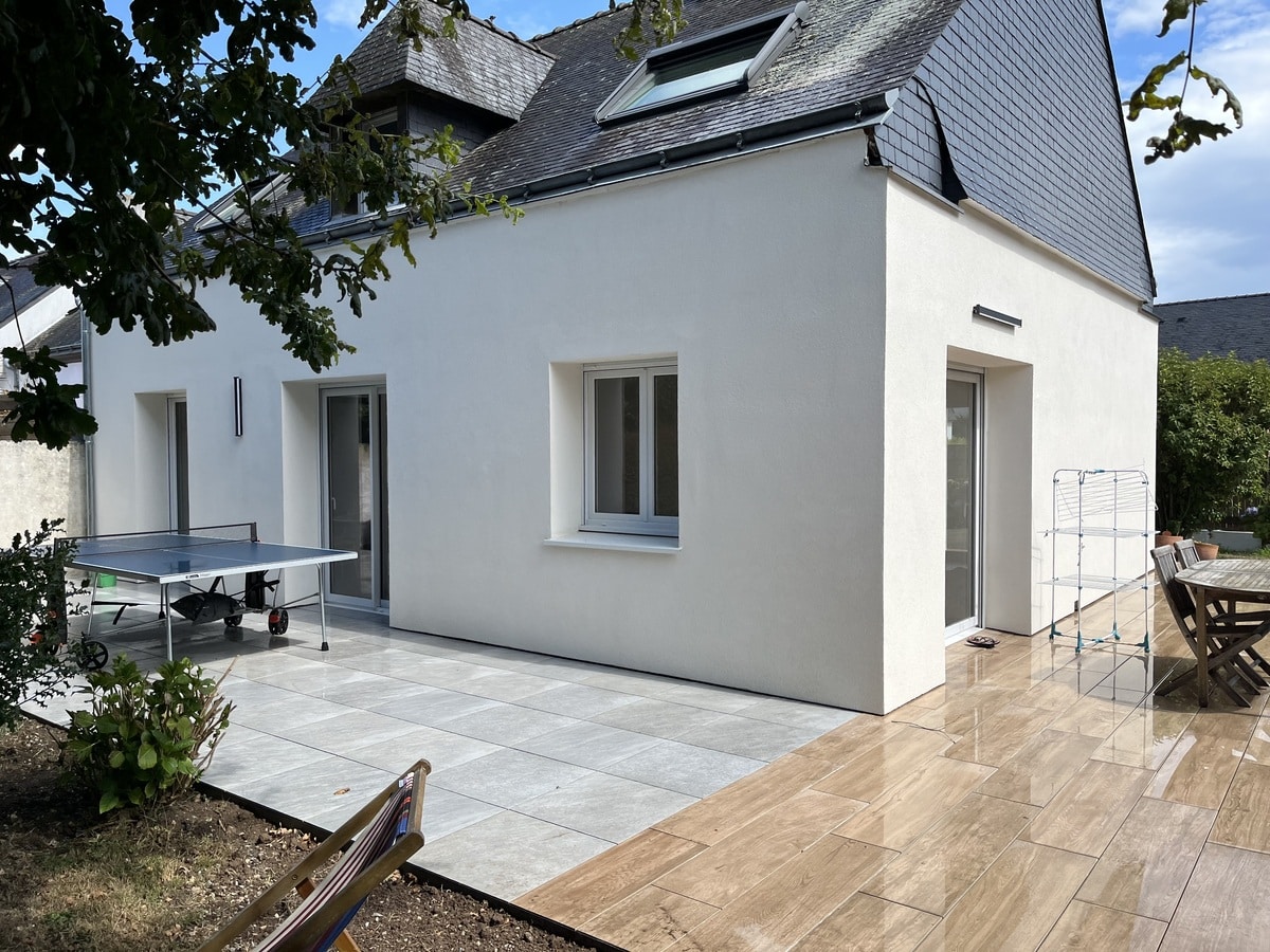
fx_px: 954
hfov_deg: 67.3
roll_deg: +1.1
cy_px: 476
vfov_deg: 53.1
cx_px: 635
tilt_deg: -0.5
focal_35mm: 26
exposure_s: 1/2967
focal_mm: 5.1
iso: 50
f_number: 1.6
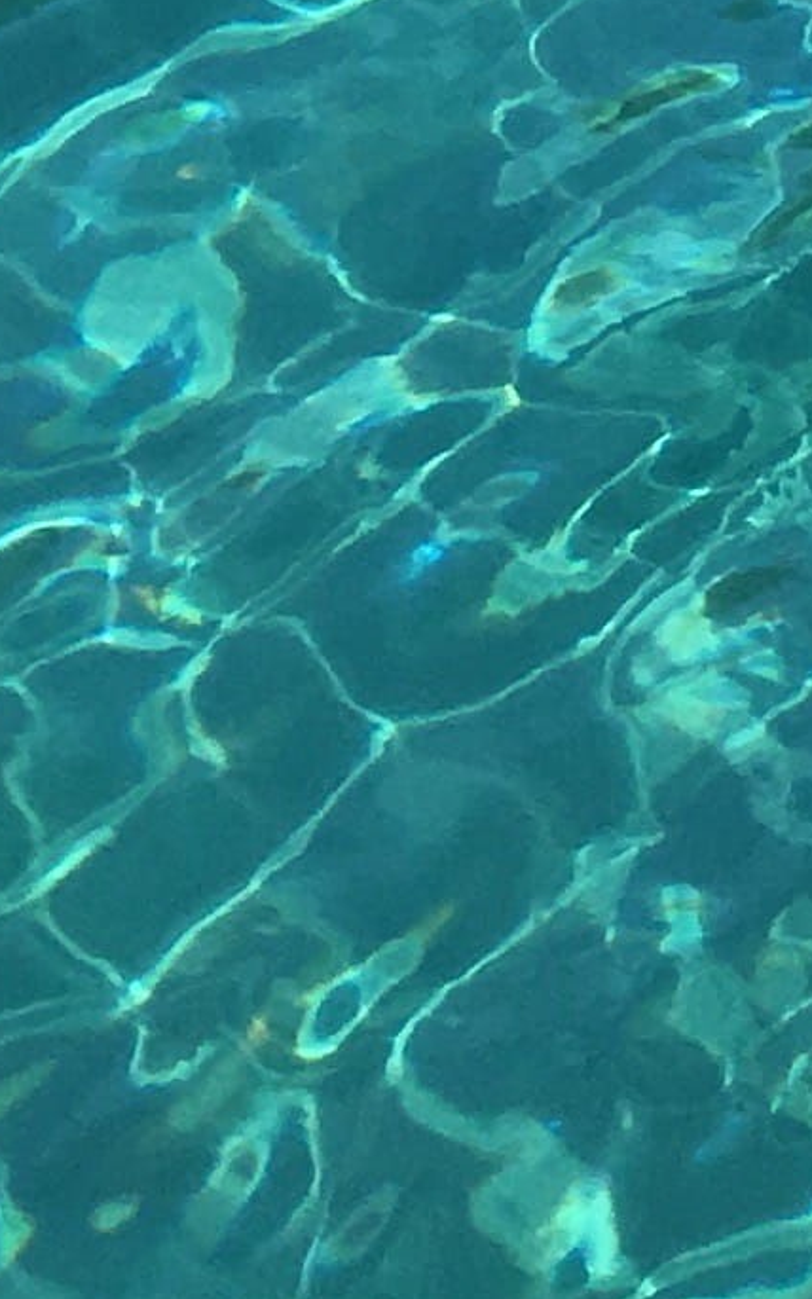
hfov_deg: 7.2
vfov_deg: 9.5
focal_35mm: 181
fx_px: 6410
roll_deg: +2.1
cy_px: -2408
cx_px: 110
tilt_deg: -6.8
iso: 25
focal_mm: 4.15
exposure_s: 1/810
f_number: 2.2
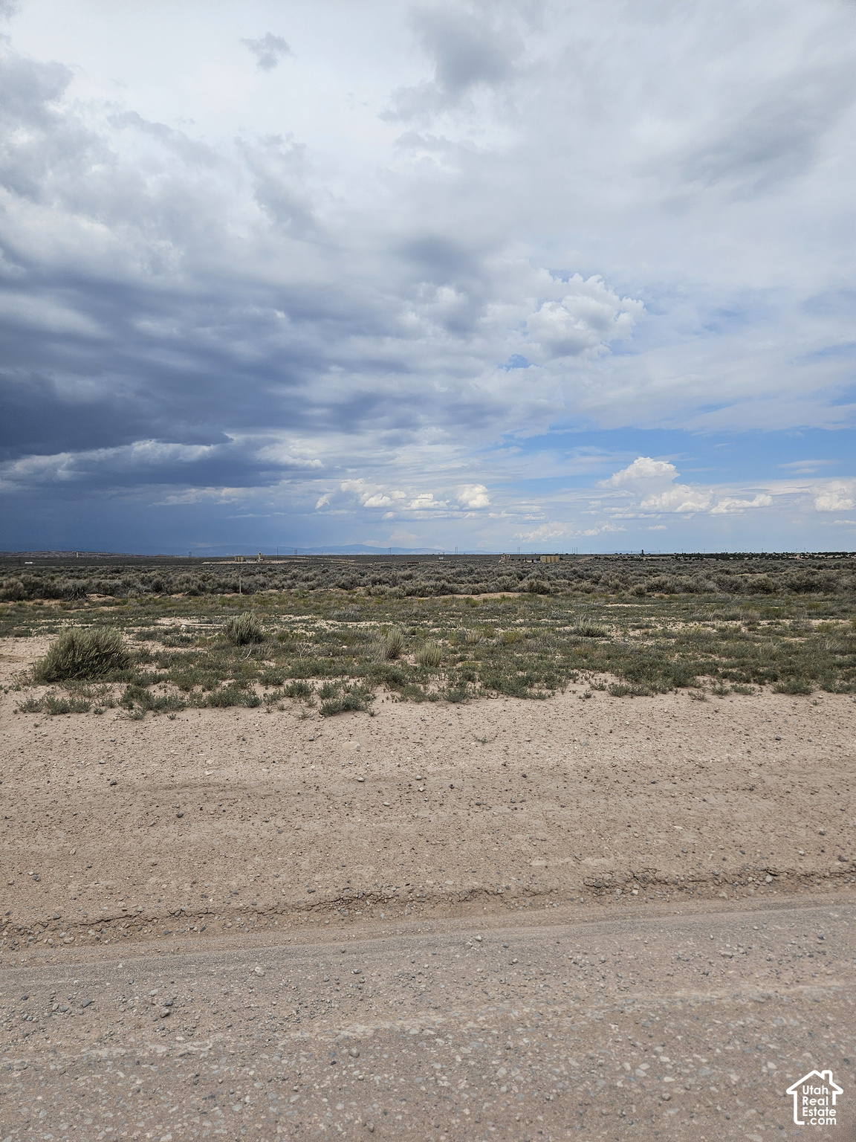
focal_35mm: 23
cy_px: 571
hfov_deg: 58.9
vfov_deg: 73.9
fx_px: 758
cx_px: 428
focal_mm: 5.4
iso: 25
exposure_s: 1/4529
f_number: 1.8
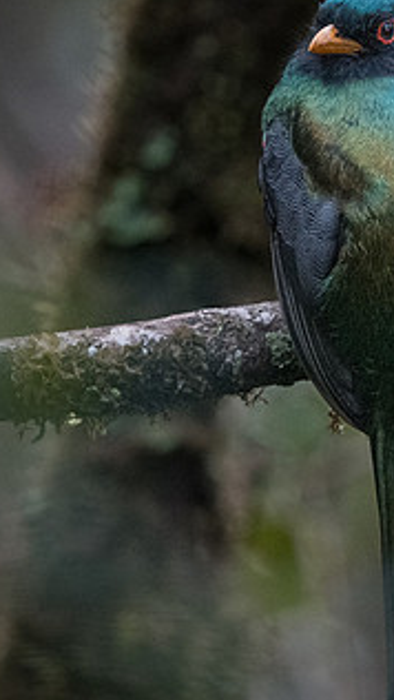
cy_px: 362
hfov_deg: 0.8
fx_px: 27366
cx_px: 294
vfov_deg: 1.5
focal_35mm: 1475
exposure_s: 1/800
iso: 12800
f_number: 6.3
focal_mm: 600
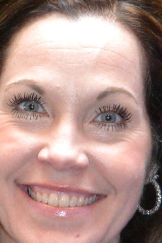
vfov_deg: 7.0
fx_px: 1983
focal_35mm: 294
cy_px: 264
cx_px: 55
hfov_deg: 4.7
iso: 2500
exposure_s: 1/60
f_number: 5.3
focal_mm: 46
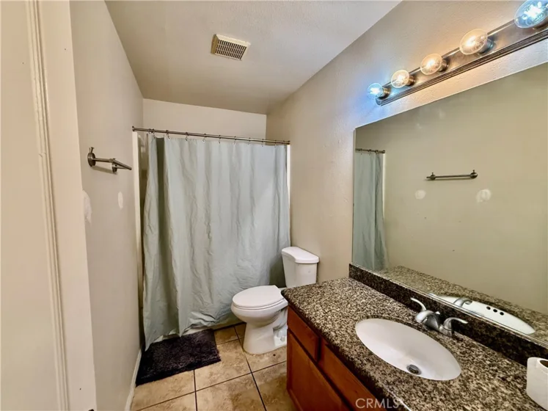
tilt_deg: -3.8
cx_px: 274
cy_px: 206
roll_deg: -0.7
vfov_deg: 85.7
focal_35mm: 14
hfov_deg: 102.1
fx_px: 222
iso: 400
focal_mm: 2.22
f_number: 2.2
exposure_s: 1/120
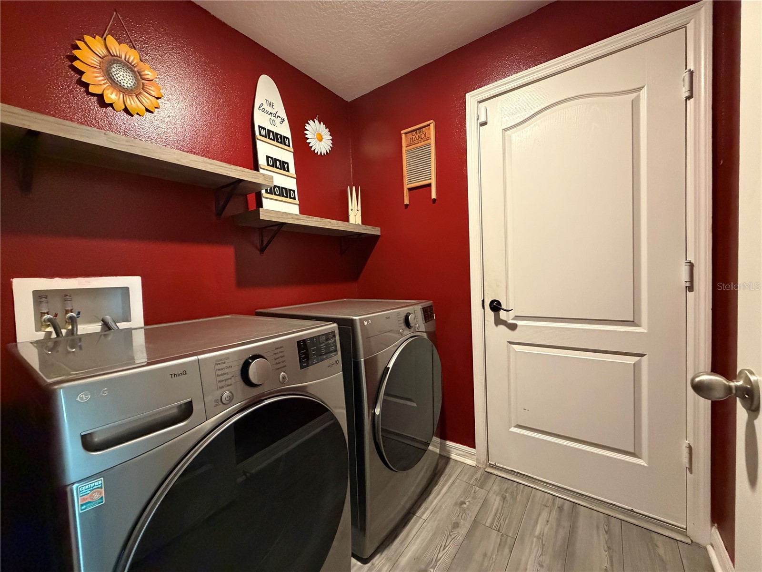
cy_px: 286
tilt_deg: -2.1
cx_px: 381
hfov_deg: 102.1
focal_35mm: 14
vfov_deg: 85.7
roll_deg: +2.4
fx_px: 308
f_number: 2.2
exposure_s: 1/60
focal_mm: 2.22
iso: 800
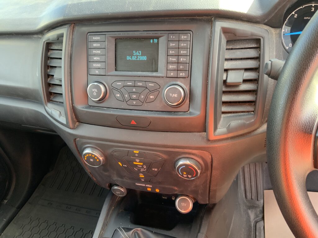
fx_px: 266
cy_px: 119
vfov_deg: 48.2
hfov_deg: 61.7
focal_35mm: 29
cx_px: 159
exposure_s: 1/75
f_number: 1.8
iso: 64
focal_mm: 3
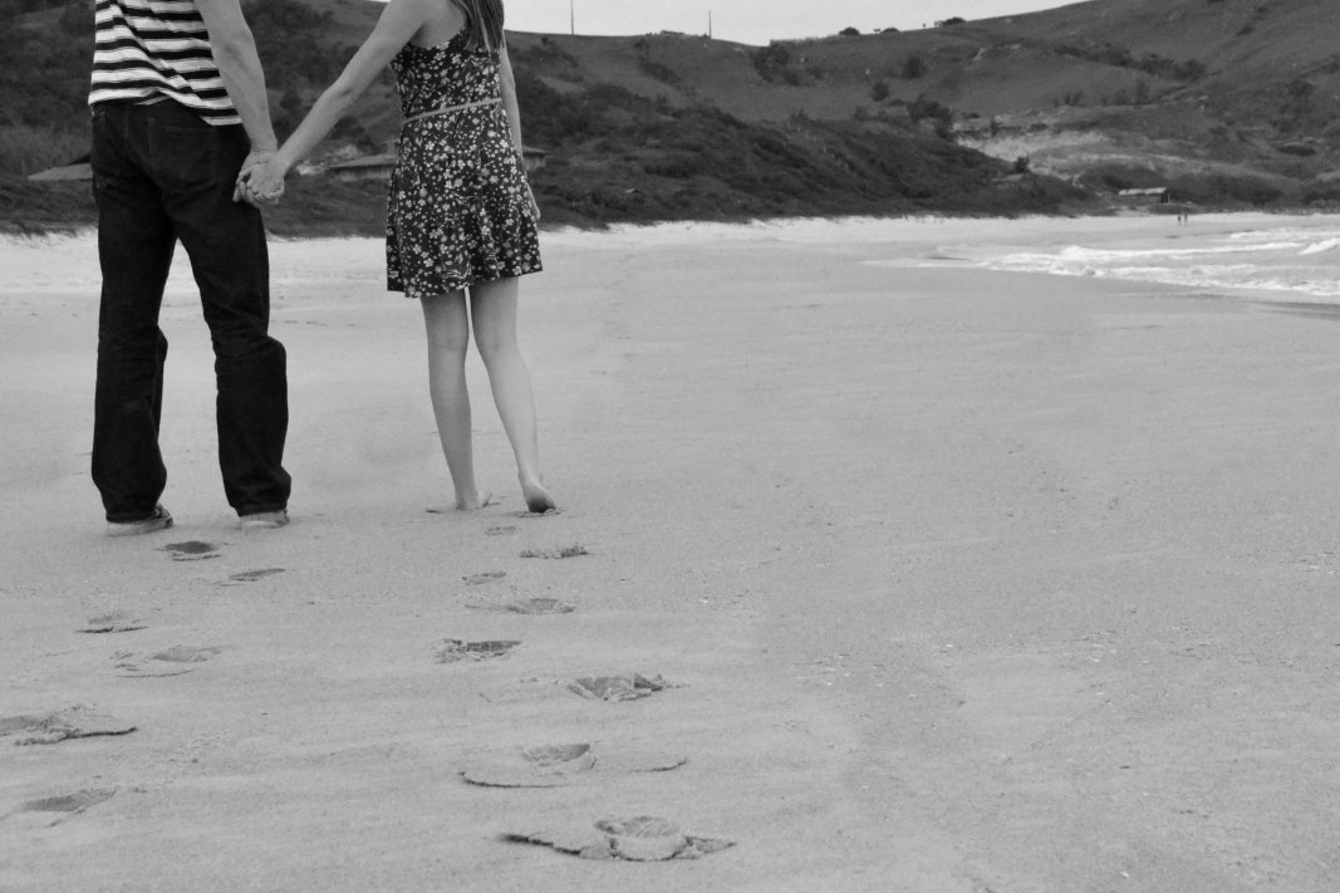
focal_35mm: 81
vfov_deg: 16.8
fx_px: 3014
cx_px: 693
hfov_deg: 25.1
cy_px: 284
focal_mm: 36
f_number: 8
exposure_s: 1/250
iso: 3200
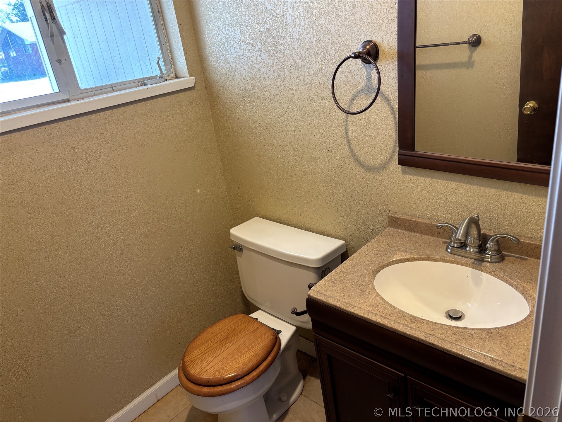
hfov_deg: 67.3
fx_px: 422
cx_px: 281
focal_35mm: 26
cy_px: 211
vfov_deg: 53.1
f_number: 1.6
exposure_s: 1/60
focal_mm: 5.96
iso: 80
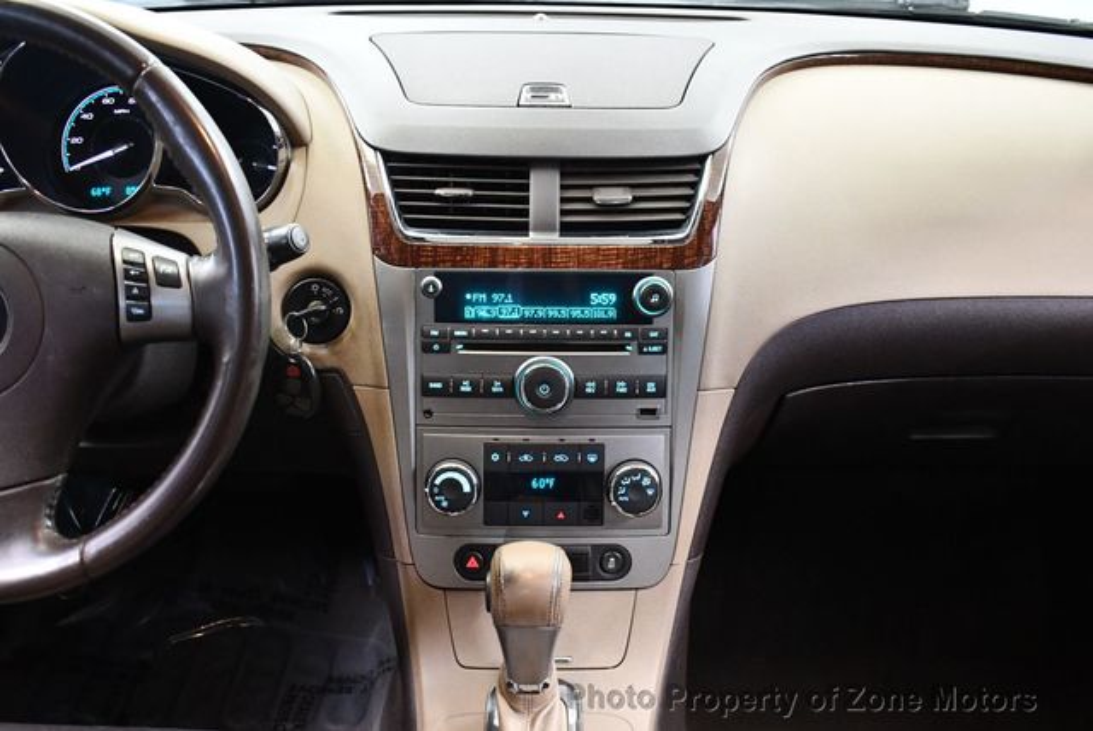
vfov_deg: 36.9
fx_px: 1094
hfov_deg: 53.1
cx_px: 546
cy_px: 366
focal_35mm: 36
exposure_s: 1/60
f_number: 3.5
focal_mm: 18
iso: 4000
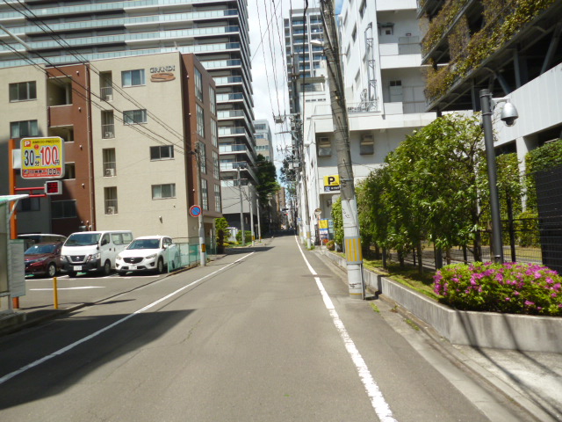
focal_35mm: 28
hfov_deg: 63.4
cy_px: 211
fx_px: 455
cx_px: 281
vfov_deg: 49.7
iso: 100
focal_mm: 5
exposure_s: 1/125
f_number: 9
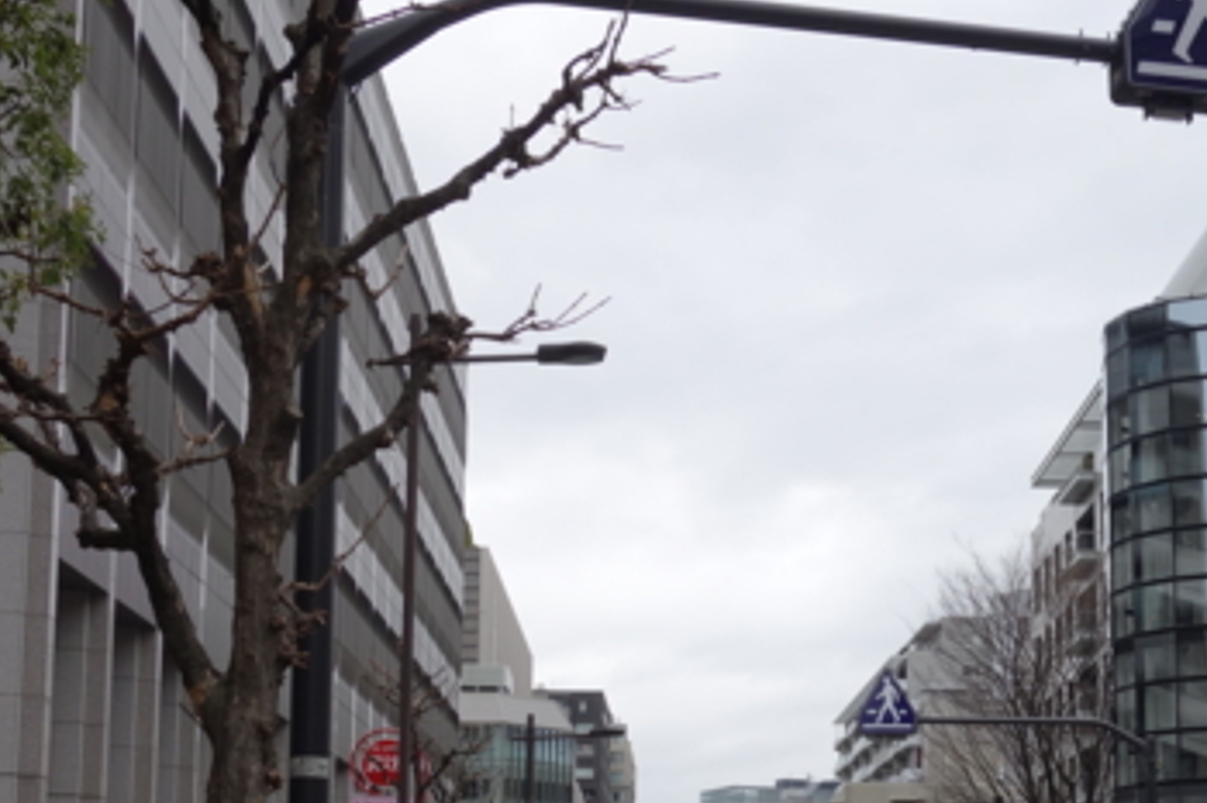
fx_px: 2145
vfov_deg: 20.9
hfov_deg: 30.8
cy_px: 688
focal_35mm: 64
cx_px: 935
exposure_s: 1/100
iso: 125
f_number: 5.6
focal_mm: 10.4
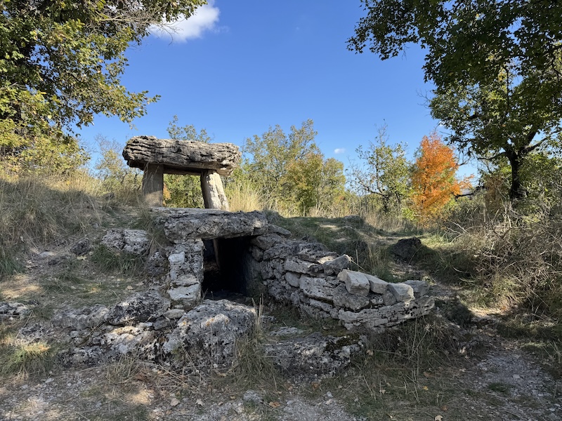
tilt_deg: +0.6
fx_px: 390
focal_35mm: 24
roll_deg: +0.9
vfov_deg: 56.8
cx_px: 281
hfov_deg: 71.6
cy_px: 210
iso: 80
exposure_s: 1/1923
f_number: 1.78
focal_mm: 6.76
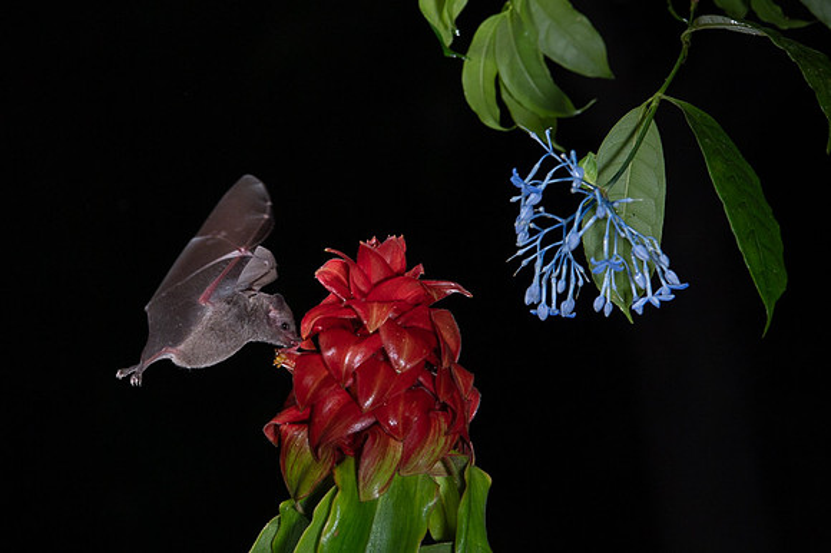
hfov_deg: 8.9
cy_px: 240
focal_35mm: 231
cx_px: 228
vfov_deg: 5.9
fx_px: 5337
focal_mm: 155
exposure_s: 1/200
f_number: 8
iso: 800
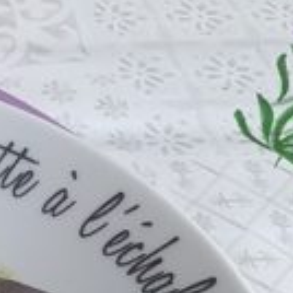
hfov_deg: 13.2
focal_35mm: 110
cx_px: -326
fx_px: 1053
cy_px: 402
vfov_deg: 15.0
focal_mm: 4.2
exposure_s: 1/50
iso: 160
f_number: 1.7
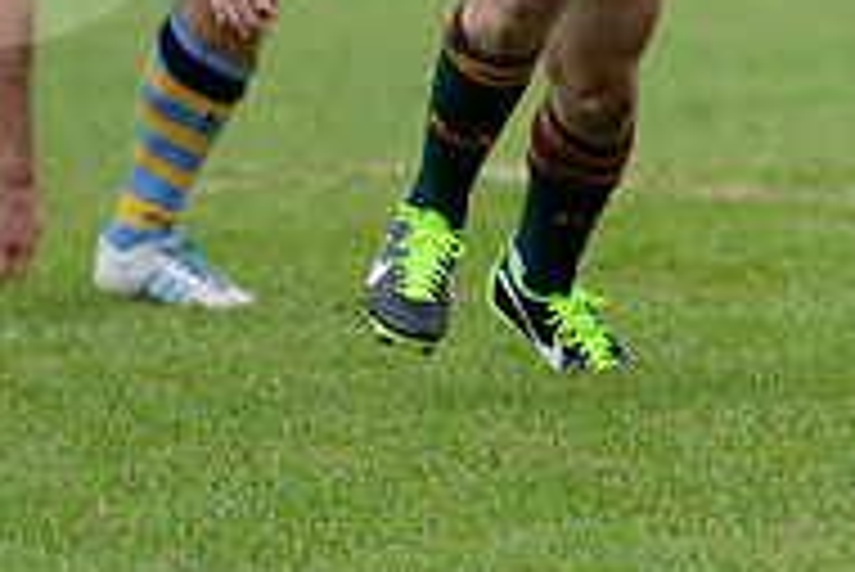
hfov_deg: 3.5
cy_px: -268
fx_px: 14142
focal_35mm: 595
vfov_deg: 2.3
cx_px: 720
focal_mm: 195
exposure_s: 1/500
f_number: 2.8
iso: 1600
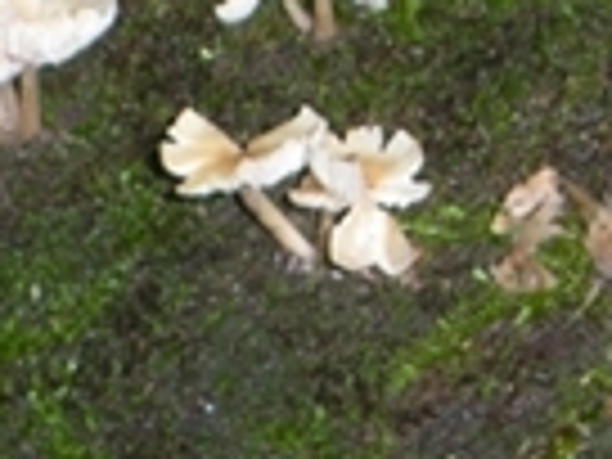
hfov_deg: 8.3
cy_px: 664
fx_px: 4172
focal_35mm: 236
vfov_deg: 6.2
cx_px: -9
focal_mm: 11.2
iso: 149
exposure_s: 1/60
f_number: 4.6
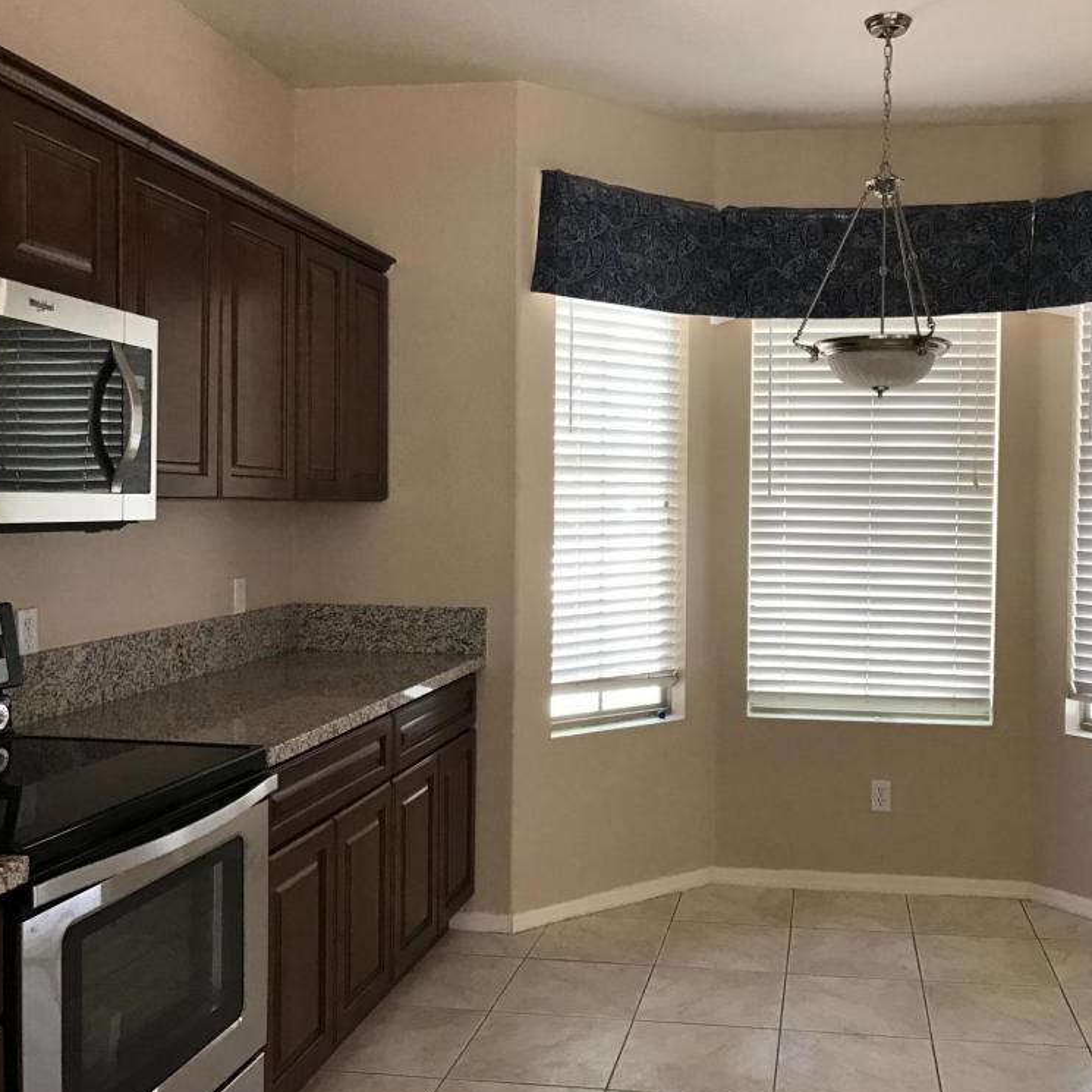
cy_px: 550
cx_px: 682
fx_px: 1213
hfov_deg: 48.0
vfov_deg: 48.5
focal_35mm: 34
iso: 32
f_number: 1.8
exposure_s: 1/30
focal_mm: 3.99
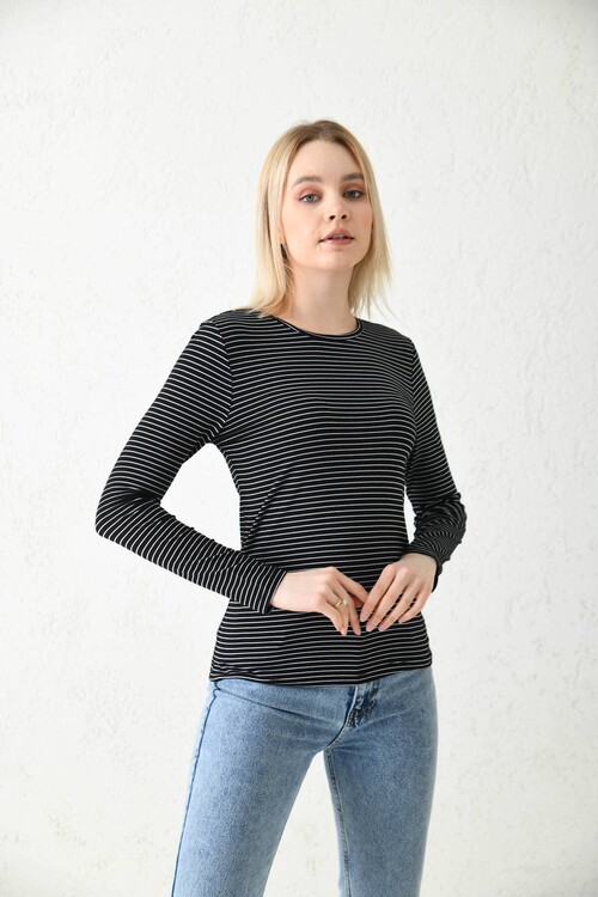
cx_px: 299
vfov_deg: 32.4
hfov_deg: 21.9
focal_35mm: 62
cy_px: 448
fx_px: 1545
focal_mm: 62
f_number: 5.6
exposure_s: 1/160
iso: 100
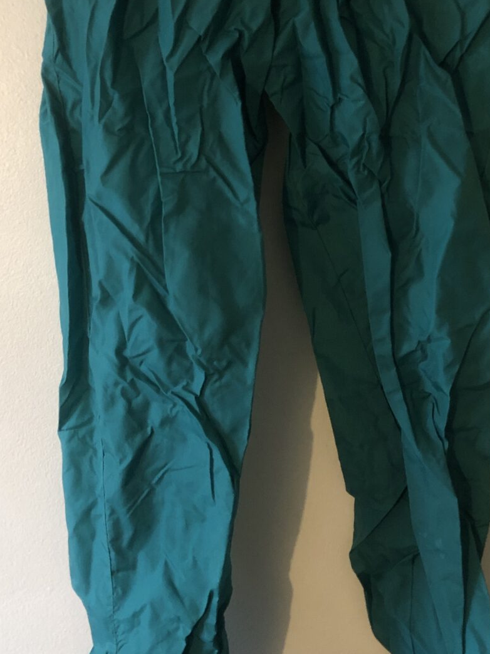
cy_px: 248
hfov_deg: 26.5
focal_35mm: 55
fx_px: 1038
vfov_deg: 34.8
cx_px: 277
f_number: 1.8
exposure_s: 1/5
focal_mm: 3.99
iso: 100
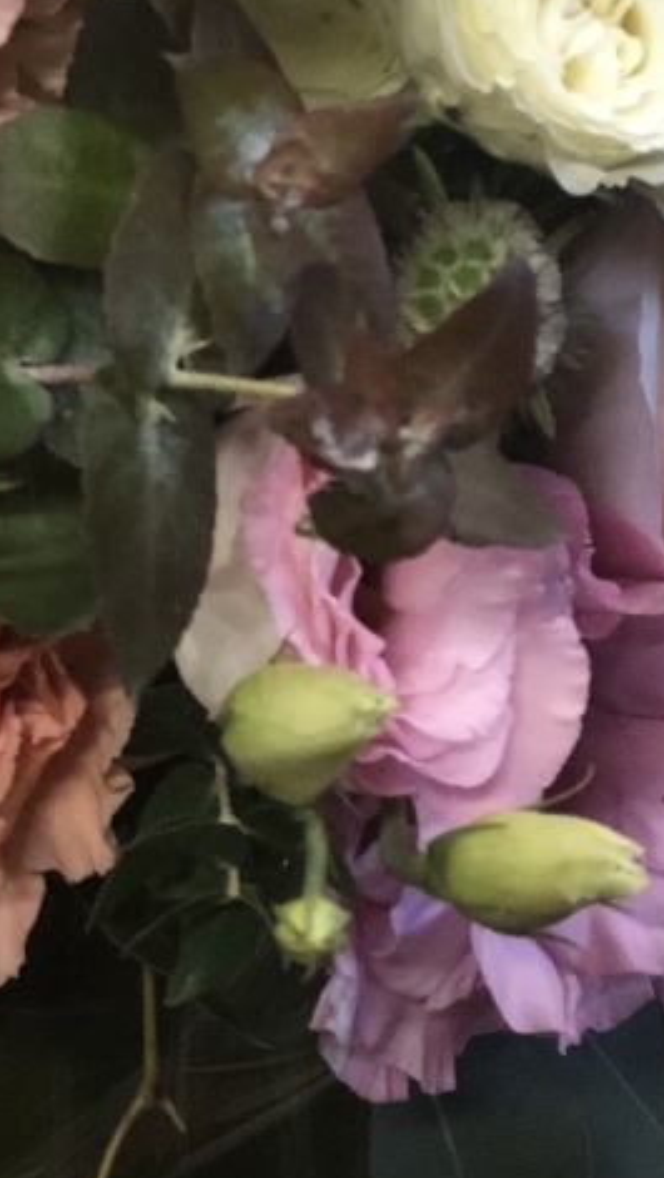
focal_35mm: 132
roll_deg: -3.2
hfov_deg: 9.2
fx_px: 4124
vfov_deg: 16.0
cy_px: 23
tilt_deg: -37.2
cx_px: 193
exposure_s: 1/33
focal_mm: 6.6
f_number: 2.8
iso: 400
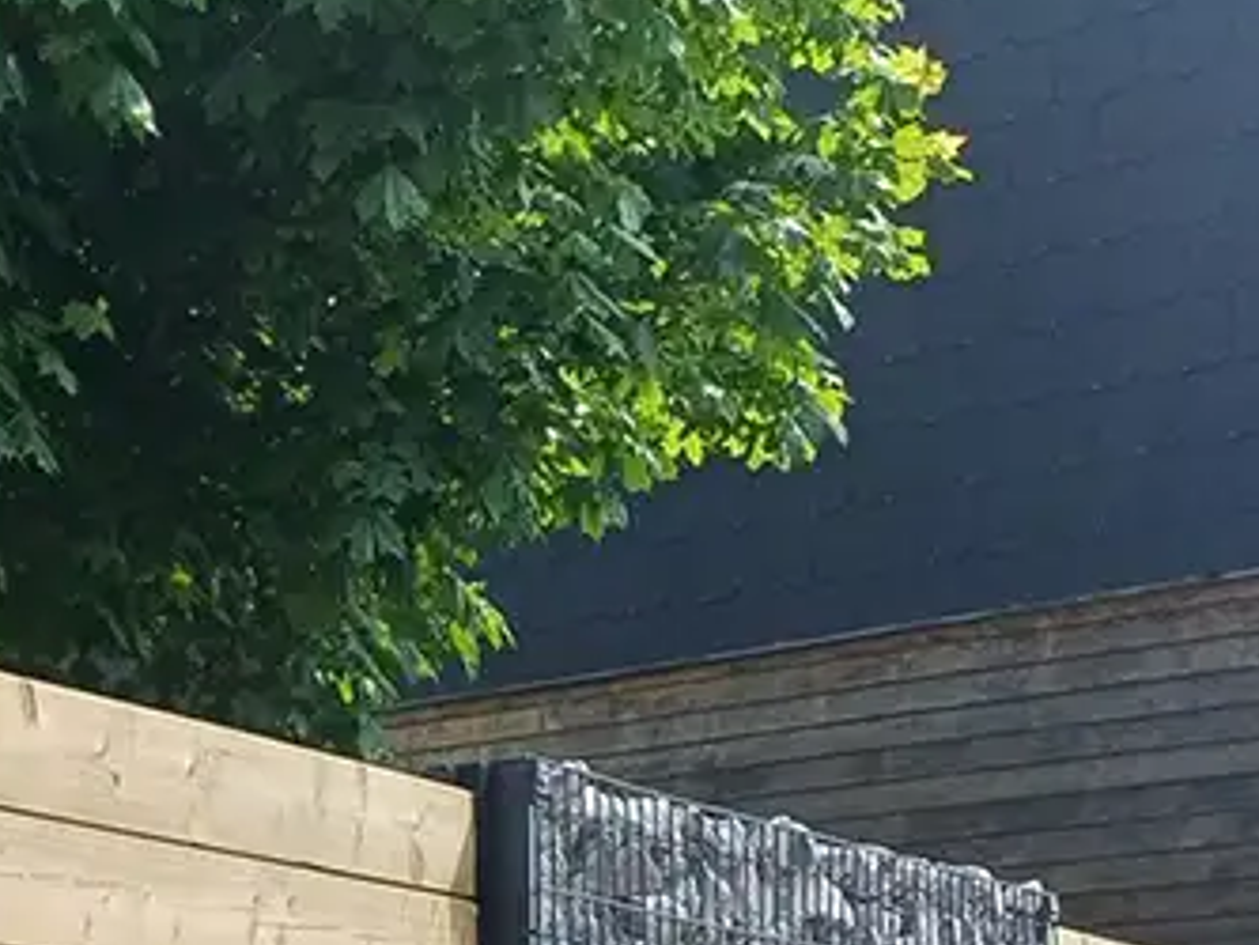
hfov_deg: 18.5
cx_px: -783
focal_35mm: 90
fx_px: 3275
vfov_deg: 15.5
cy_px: 1266
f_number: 1.8
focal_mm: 4.65
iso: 50
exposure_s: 1/962
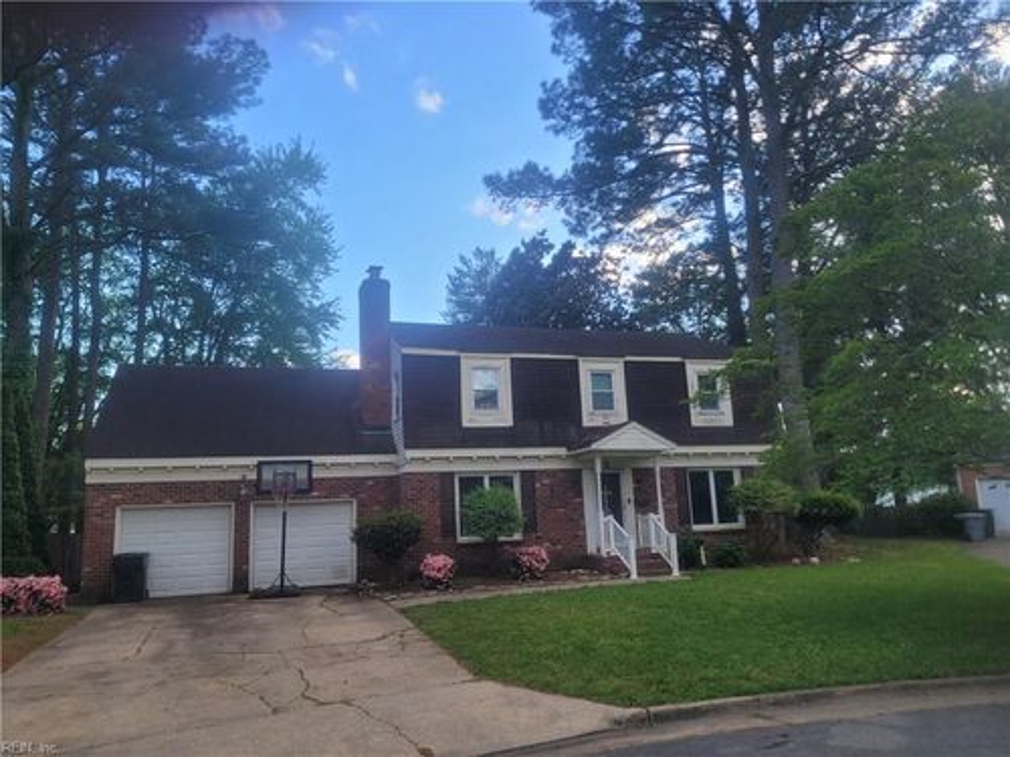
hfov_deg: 67.3
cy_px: 378
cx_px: 505
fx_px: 759
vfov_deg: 53.1
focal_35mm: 26
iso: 40
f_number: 1.8
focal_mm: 5.4
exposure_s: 1/341
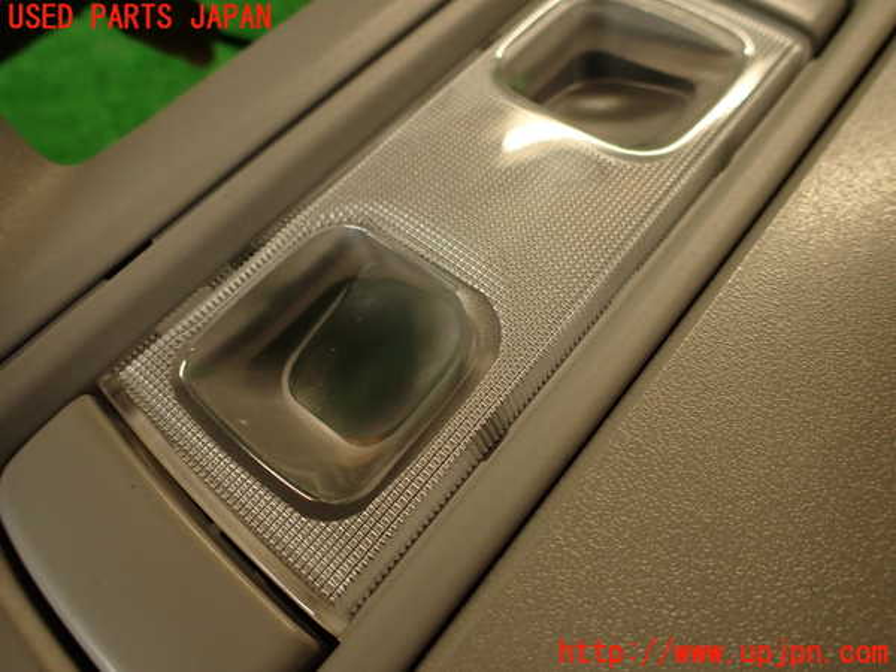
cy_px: 336
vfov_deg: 54.9
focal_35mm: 25
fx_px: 647
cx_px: 448
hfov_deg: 69.4
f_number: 2
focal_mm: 4.5
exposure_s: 1/60
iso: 200
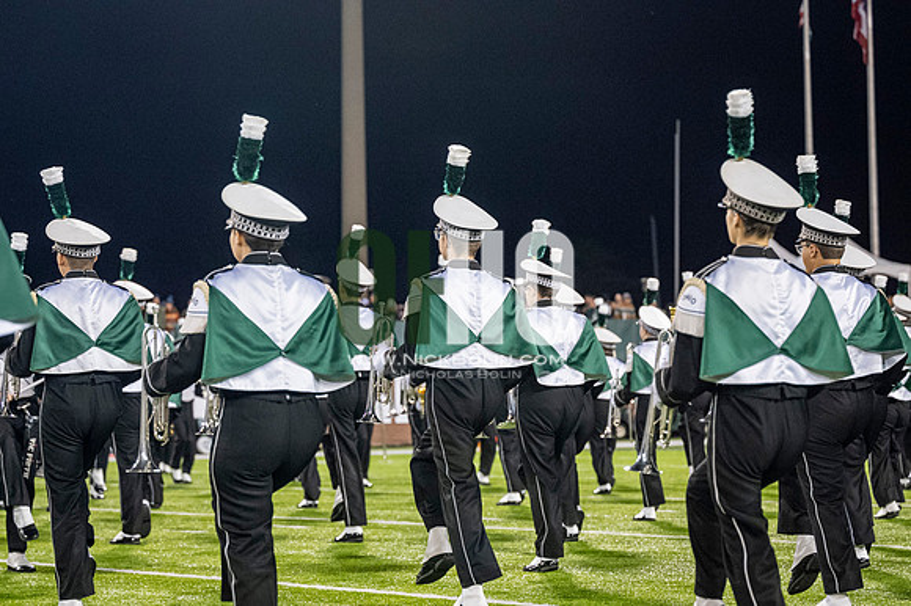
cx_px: 456
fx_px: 2681
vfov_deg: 12.9
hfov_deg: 19.3
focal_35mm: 106
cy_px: 303
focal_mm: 71
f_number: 2.8
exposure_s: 1/500
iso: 1000
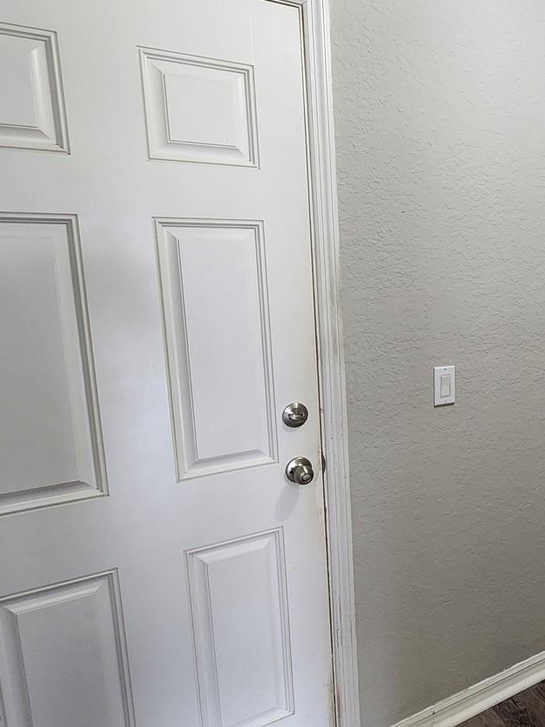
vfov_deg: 69.4
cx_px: 479
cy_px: 356
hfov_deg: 49.5
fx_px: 525
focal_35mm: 25
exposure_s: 1/40
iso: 320
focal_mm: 2.2
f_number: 2.2
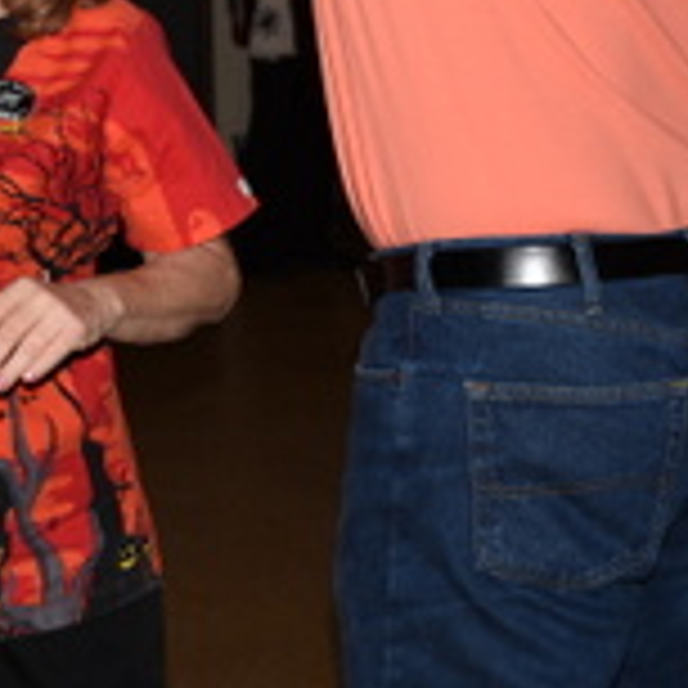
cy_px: 108
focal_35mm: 112
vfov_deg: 15.4
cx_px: 261
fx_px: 2527
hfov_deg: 15.5
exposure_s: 1/60
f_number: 4
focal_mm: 27
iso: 100
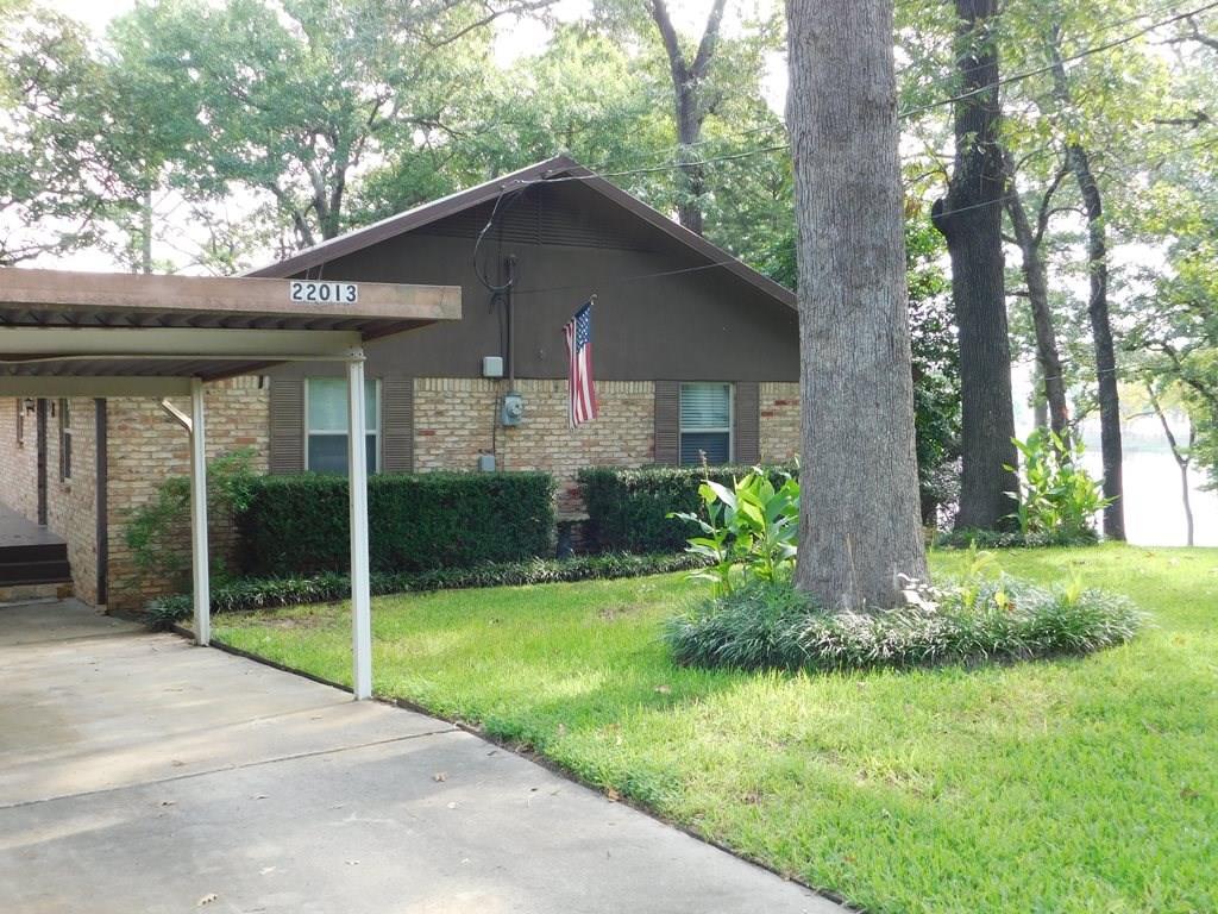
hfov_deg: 51.4
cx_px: 609
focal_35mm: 36
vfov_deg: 39.7
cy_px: 457
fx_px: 1267
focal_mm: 6.3
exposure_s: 1/80
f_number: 3.5
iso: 125
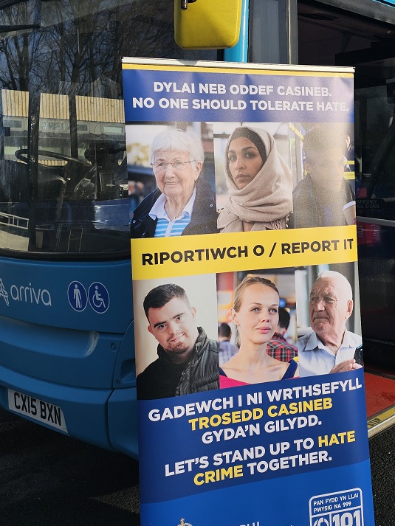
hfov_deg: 33.2
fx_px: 654
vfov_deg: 43.6
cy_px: 204
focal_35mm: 43
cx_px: 278
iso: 10
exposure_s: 1/1189
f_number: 1.7
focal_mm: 6.3
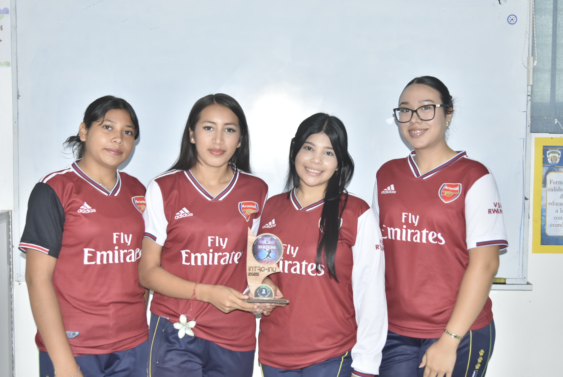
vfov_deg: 28.1
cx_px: 282
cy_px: 188
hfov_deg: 41.1
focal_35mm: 48
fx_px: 751
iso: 800
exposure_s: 1/100
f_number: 4
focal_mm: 32
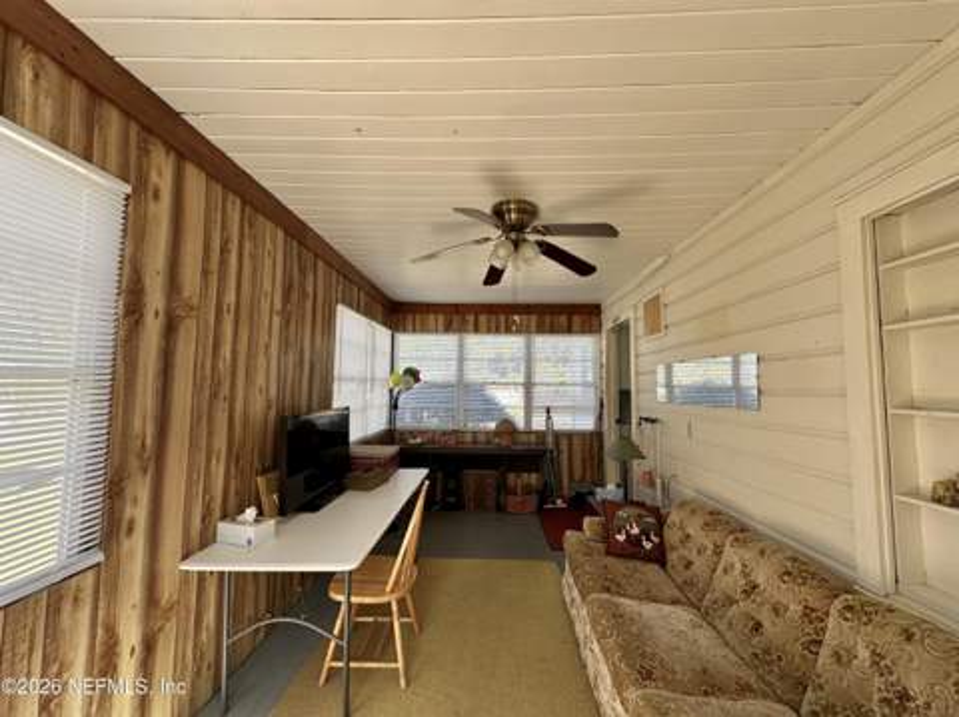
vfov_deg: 85.6
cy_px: 358
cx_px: 480
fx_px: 387
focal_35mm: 14
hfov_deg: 102.1
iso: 50
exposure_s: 1/99
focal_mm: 2.22
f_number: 2.2
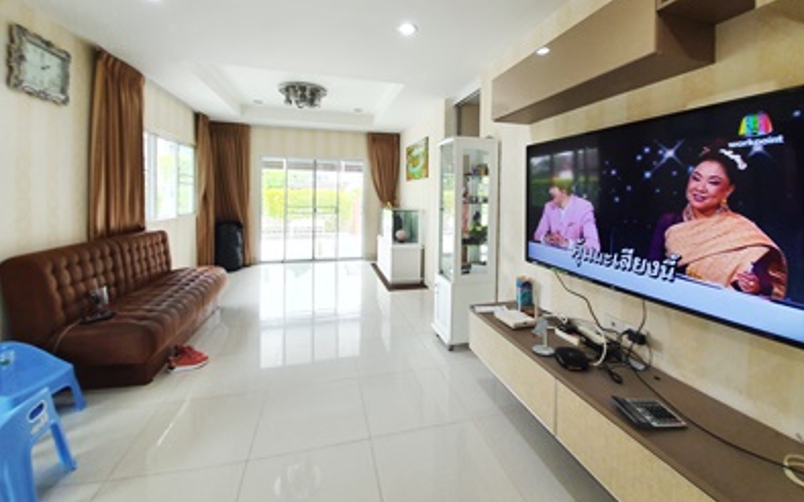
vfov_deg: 77.7
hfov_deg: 105.3
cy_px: 200
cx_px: 406
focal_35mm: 14
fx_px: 307
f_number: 2.2
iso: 100
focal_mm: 1.8
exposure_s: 1/50
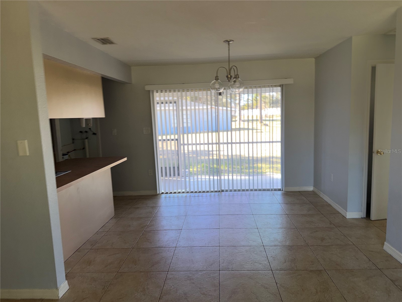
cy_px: 151
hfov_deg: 71.6
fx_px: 279
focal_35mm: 24
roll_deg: +0.2
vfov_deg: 56.8
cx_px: 201
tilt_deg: -5.9
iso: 50
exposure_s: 1/67
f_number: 1.78
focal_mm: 6.76
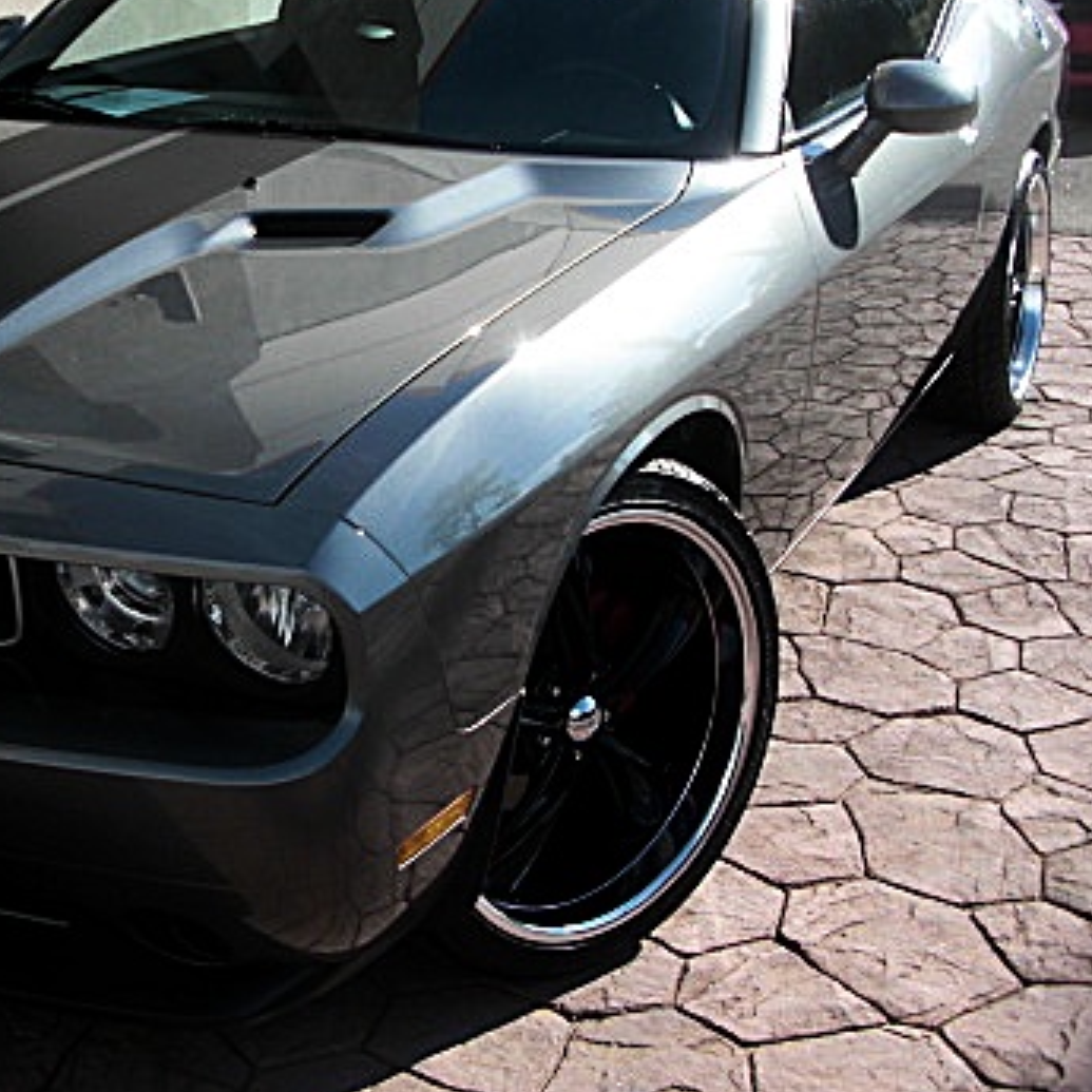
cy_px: 459
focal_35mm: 59
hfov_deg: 28.6
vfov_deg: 29.0
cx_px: 260
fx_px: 2106
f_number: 2.8
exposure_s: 1/500
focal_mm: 6.3
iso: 50
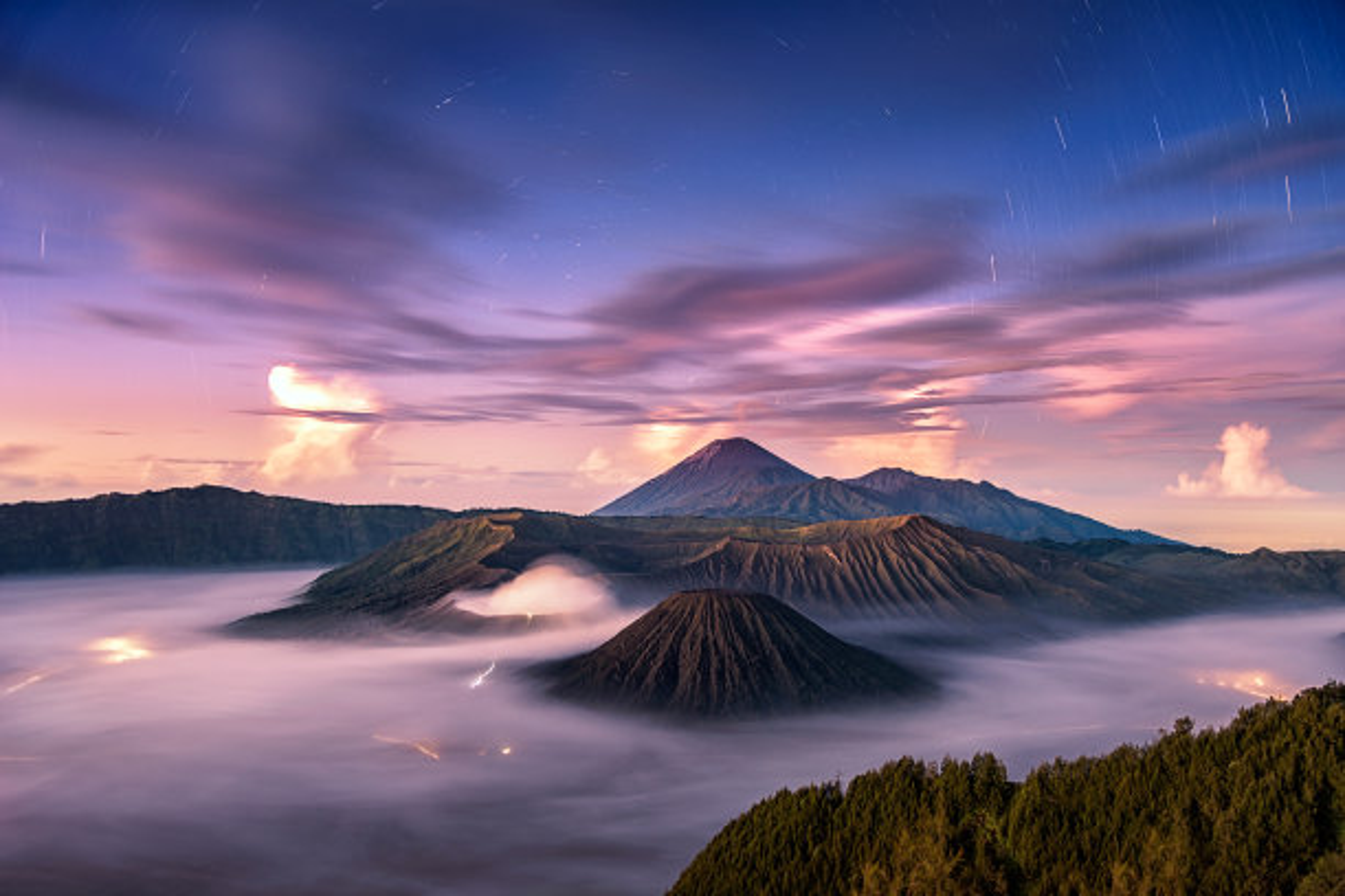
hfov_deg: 61.9
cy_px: 448
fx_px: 1121
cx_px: 672
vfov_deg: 43.6
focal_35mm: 30
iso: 200
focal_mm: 30
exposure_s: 899
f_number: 4
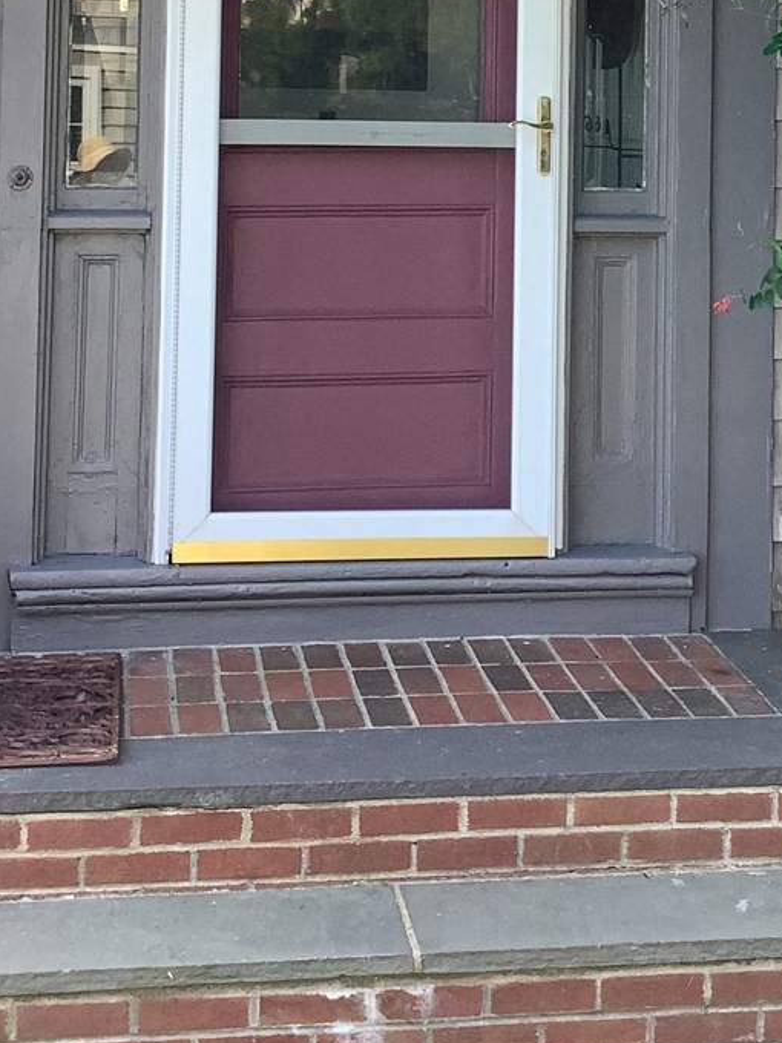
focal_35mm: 70
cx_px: 486
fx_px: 2108
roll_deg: -0.9
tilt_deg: +1.0
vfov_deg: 26.5
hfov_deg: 21.0
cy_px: 32
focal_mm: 3.3
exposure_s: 1/120
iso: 25
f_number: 2.4
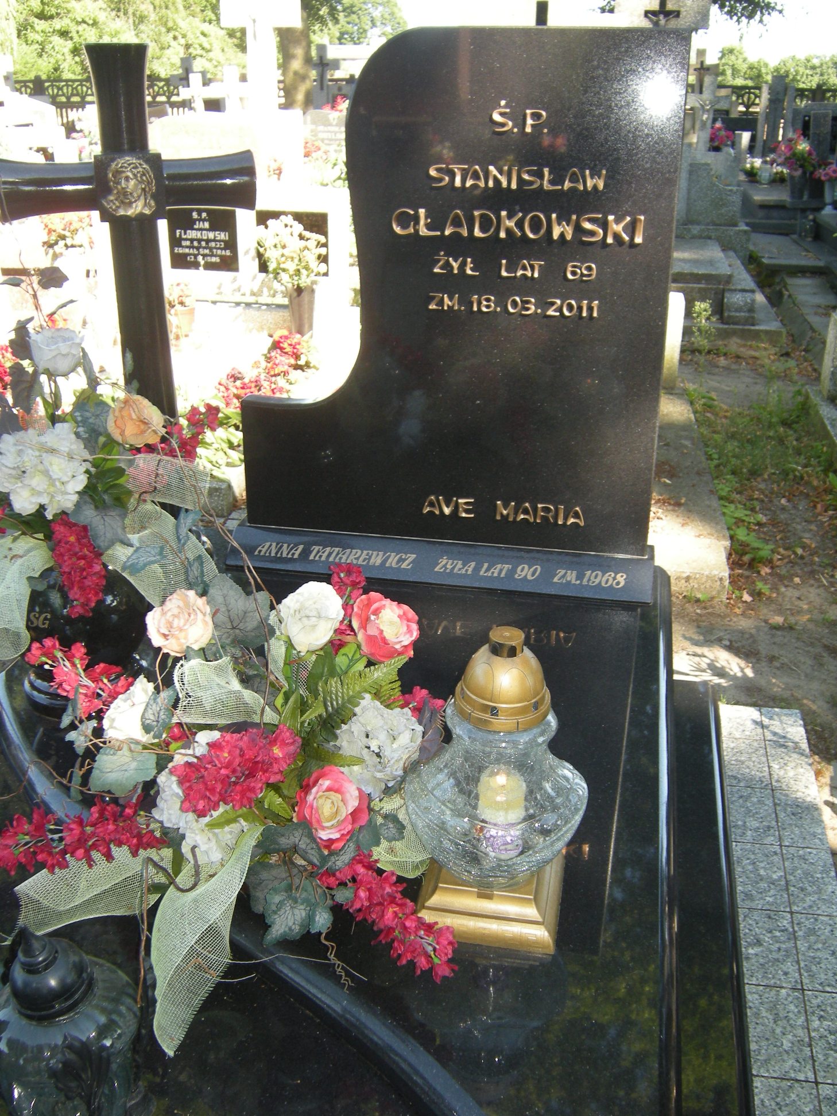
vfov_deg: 58.4
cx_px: 418
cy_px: 558
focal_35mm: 31
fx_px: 999
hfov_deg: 45.4
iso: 91
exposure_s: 1/108
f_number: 2.9
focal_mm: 5.3
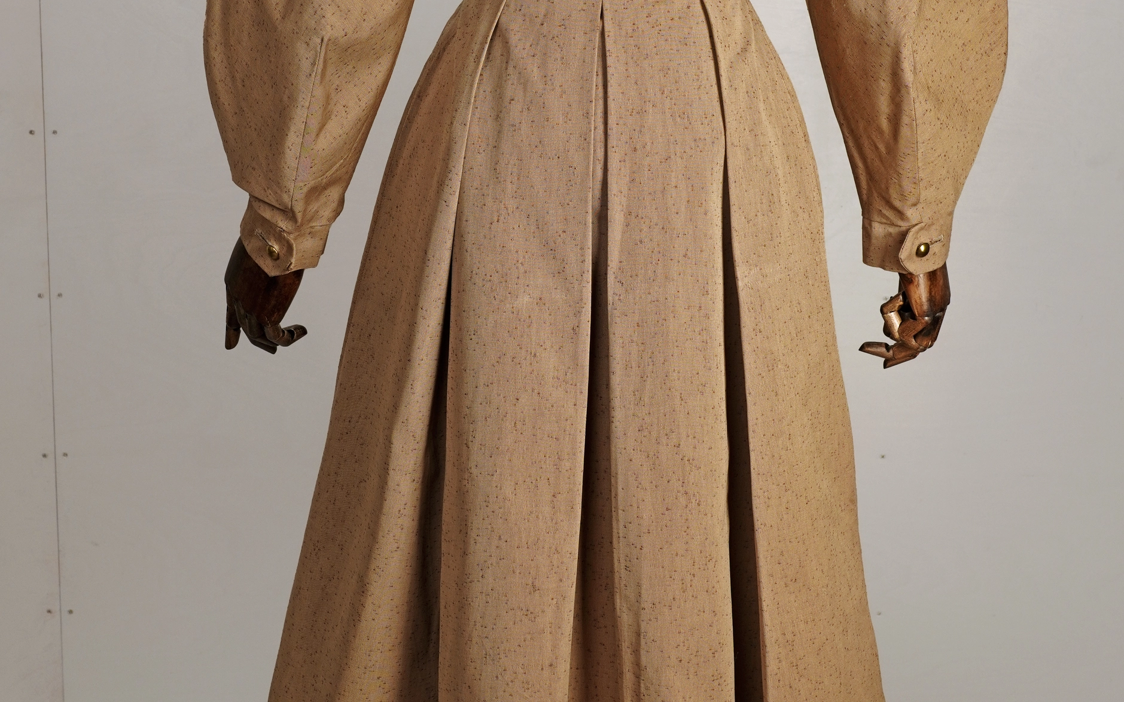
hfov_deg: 27.5
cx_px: 560
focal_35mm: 75
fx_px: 2297
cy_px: 181
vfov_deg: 17.3
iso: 320
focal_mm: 32
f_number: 7.1
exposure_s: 1/30
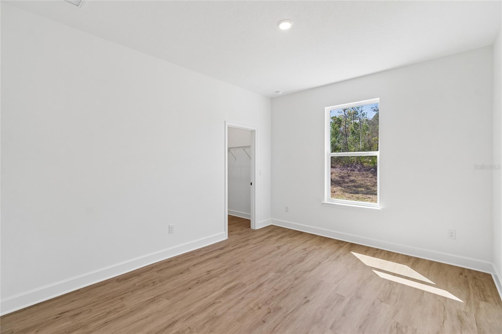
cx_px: 251
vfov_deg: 77.3
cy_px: 167
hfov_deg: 100.4
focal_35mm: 15
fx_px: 209
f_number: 7.1
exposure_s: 1/3.33
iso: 100
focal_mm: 10
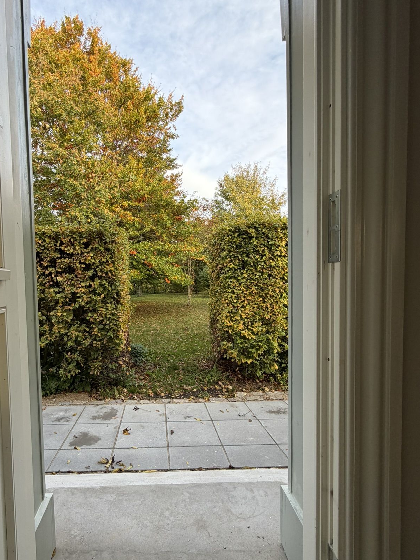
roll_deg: +1.8
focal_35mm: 18
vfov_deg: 87.6
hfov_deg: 70.3
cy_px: 297
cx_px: 155
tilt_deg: -1.8
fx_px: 291
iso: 50
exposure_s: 1/121
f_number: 2.2
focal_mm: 2.22
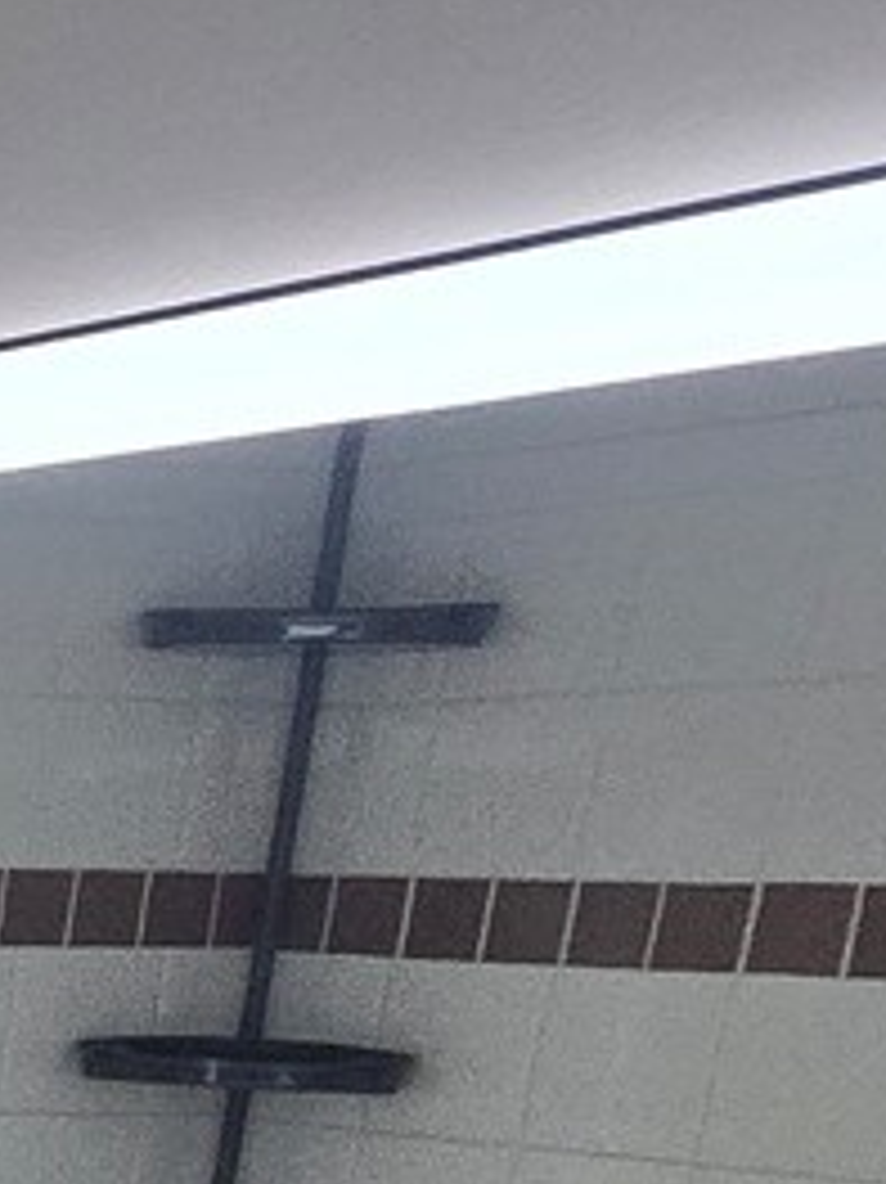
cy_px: 1522
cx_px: -1817
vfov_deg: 22.3
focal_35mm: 79
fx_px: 2698
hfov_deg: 11.1
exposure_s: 1/359
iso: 250
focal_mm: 2.2
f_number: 2.2
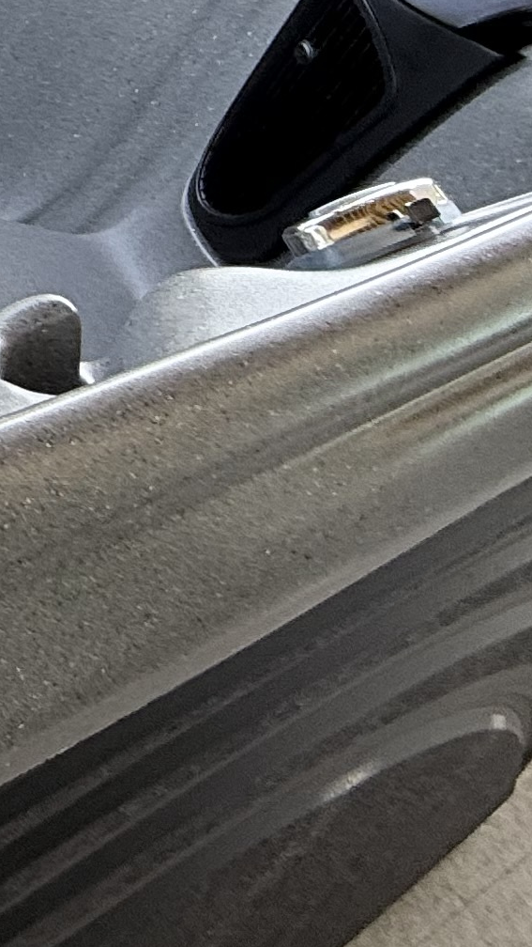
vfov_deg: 31.8
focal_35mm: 61
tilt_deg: -26.3
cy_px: 4
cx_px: -935
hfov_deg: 12.4
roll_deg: -4.5
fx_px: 1530
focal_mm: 2.22
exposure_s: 1/140
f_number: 2.2
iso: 64
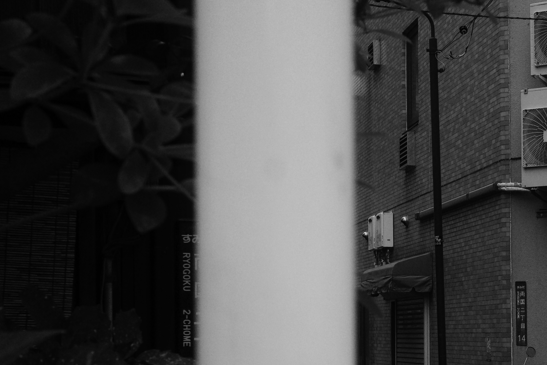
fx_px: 1109
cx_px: 492
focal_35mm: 73
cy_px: 300
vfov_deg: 18.5
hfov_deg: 26.8
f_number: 5.6
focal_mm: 26
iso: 400
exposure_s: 1/200
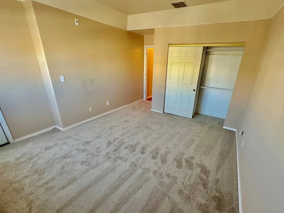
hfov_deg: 94.3
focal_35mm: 16
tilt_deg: -22.2
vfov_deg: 78.0
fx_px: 131
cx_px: 154
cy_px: 114
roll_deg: -2.4
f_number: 2.2
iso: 250
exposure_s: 1/120
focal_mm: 2.22
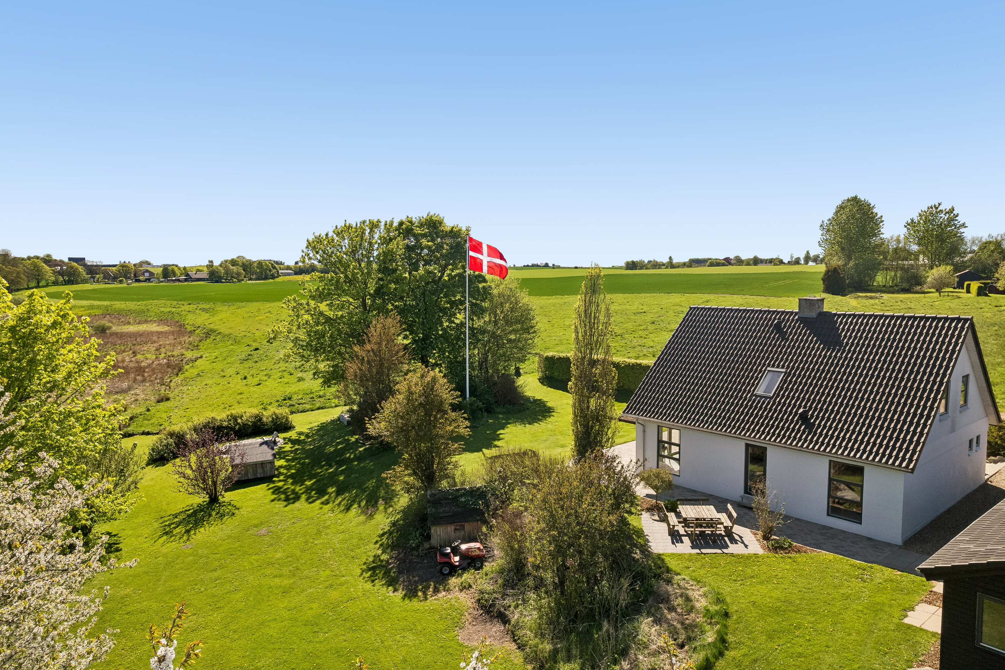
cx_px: 512
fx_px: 642
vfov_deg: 55.1
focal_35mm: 23
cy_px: 327
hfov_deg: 76.1
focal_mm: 8.4
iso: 100
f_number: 2.8
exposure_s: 1/240
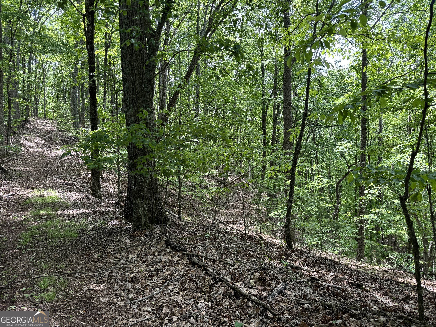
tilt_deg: -2.6
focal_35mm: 24
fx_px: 302
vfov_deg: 56.8
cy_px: 164
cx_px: 218
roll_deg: +2.6
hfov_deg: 71.6
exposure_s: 1/121
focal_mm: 6.76
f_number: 1.78
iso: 64
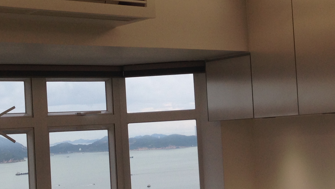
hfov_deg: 24.3
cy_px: 110
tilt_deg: +2.5
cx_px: 232
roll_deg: +2.5
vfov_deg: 13.9
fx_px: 773
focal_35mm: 87
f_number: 2.4
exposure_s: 1/232
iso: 50
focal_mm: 4.12
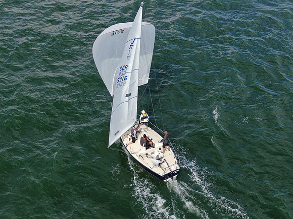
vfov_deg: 30.3
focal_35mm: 48
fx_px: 406
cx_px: 146
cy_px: 110
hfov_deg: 39.7
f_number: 3.8
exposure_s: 1/500
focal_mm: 8.6
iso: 100
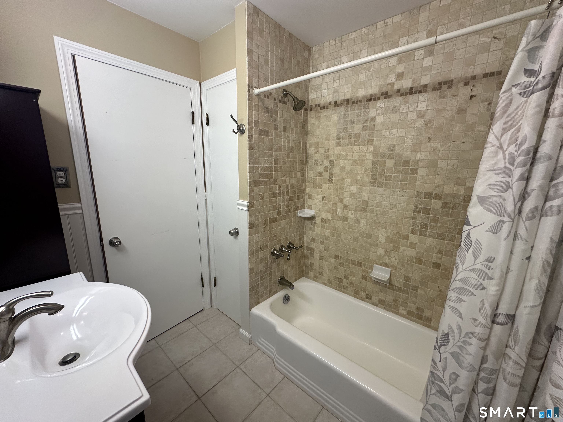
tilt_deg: -11.7
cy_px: 211
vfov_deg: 85.7
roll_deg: -1.2
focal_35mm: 14
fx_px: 228
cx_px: 282
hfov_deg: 102.1
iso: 200
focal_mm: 2.22
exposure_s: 1/120
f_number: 2.2
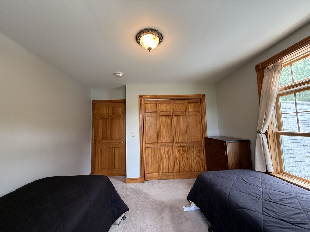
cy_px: 116
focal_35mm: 14
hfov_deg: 102.1
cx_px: 155
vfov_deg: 85.7
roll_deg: +1.5
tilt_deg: +5.2
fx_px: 125
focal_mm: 2.22
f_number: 2.2
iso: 250
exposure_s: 1/60
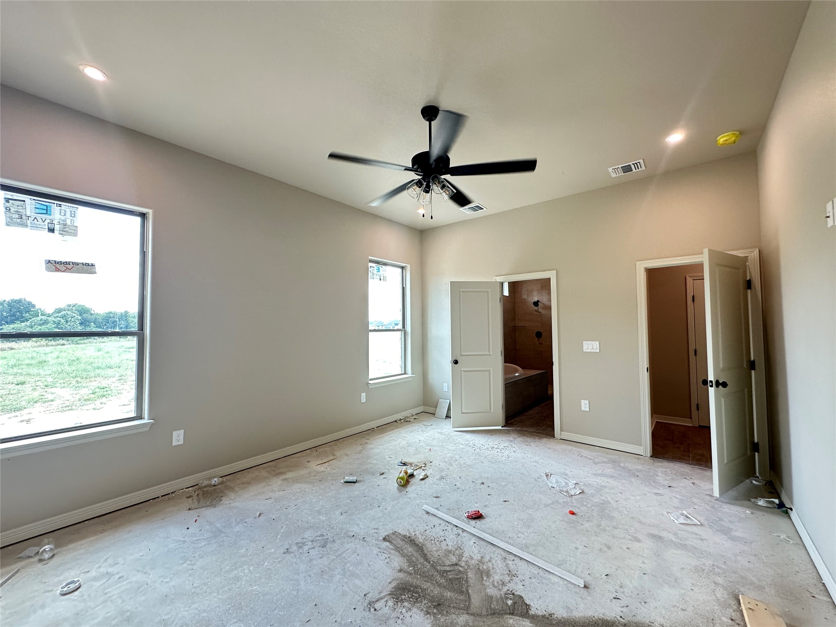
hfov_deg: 102.1
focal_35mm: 14
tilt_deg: +2.8
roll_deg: +0.2
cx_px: 418
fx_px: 338
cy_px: 314
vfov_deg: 85.7
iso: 250
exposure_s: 1/120
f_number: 2.2
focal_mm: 2.22
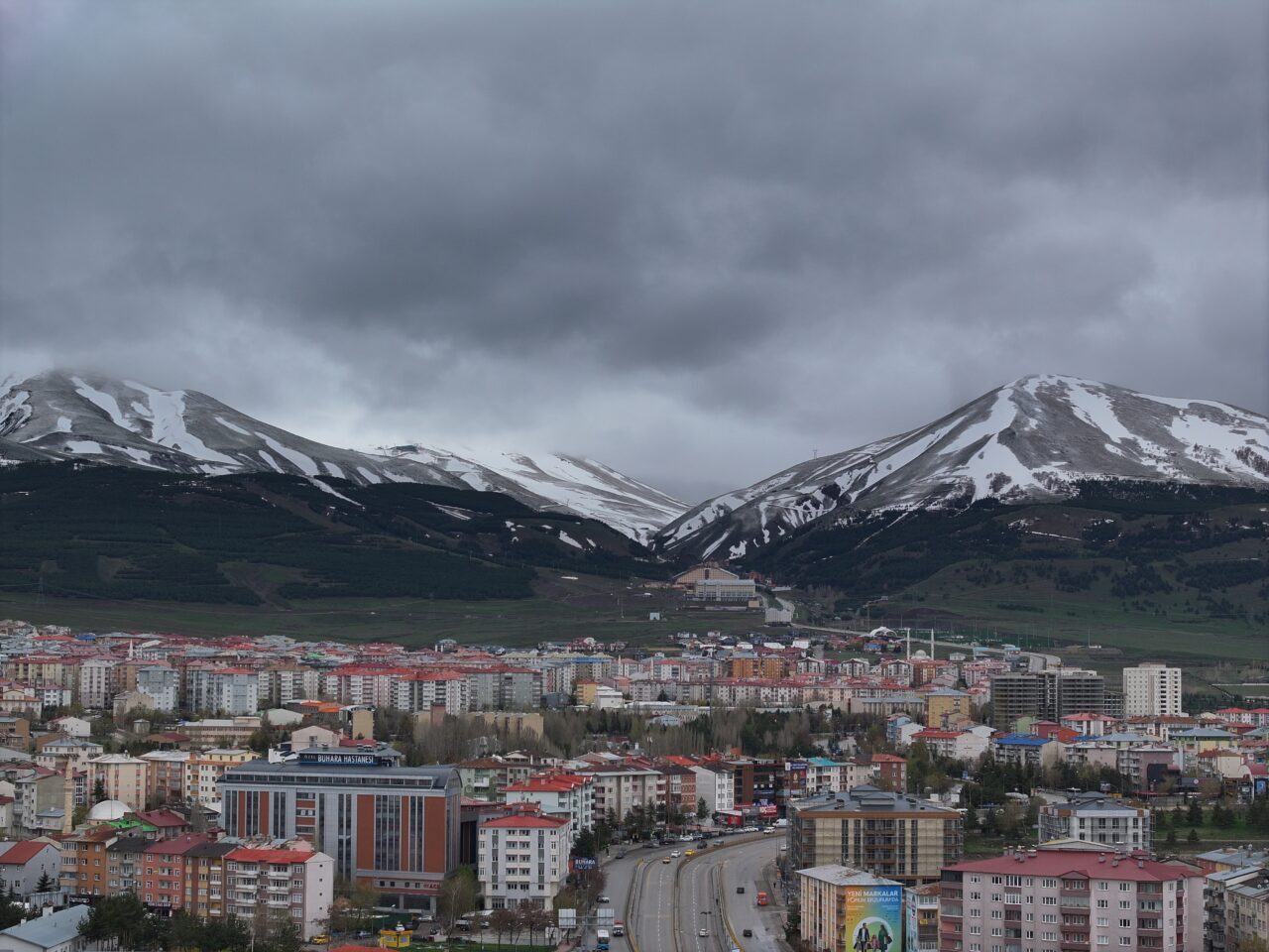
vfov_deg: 21.0
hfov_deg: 27.8
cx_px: 634
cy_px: 476
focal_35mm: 70
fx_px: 2566
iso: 110
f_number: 2.8
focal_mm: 19.35
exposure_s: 1/2500
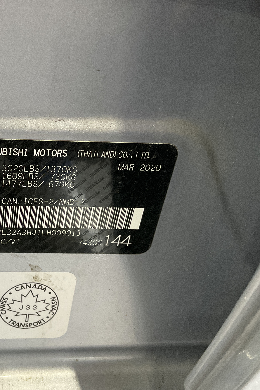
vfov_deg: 46.4
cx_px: 2
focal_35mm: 42
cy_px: 193
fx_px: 455
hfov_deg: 29.8
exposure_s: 1/60
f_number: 1.8
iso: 100
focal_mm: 3
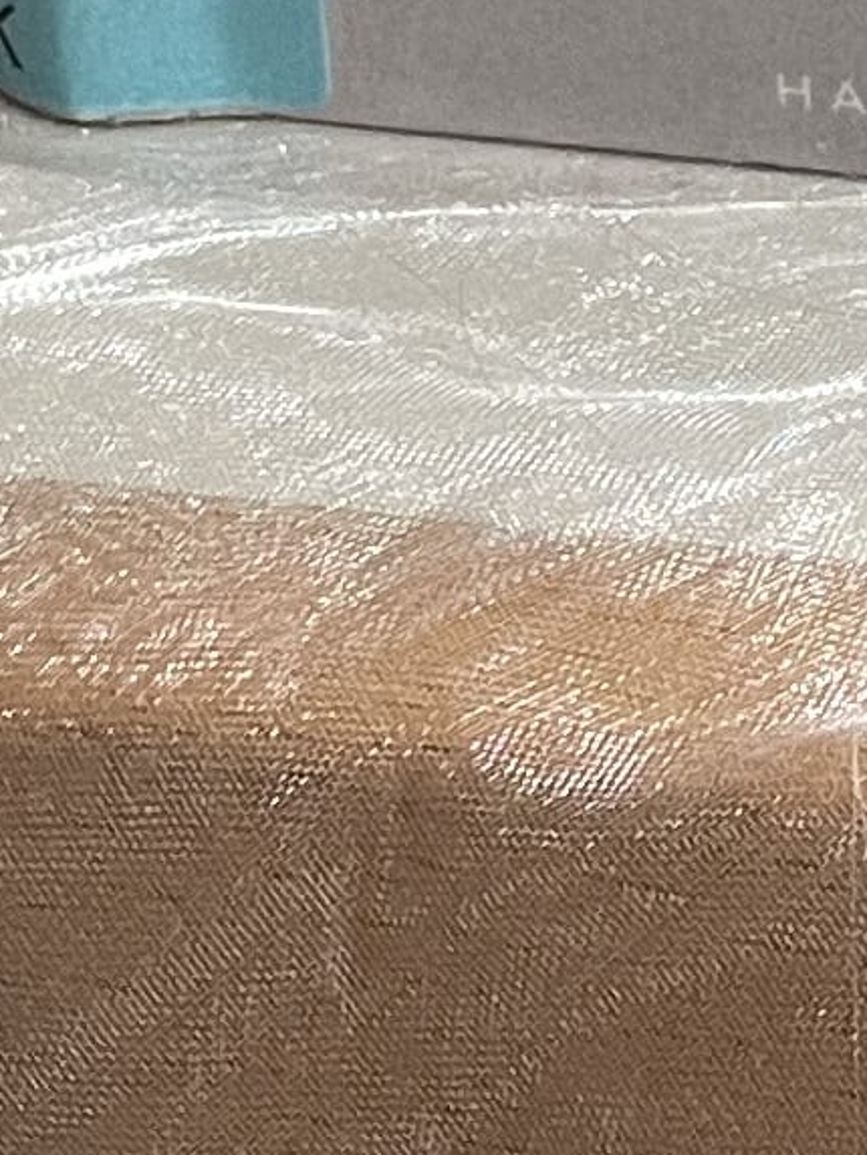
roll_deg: +2.4
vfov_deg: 9.9
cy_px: -1250
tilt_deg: -18.0
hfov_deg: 7.9
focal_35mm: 183
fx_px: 6109
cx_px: 1341
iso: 160
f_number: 1.6
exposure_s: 1/60
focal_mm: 4.2
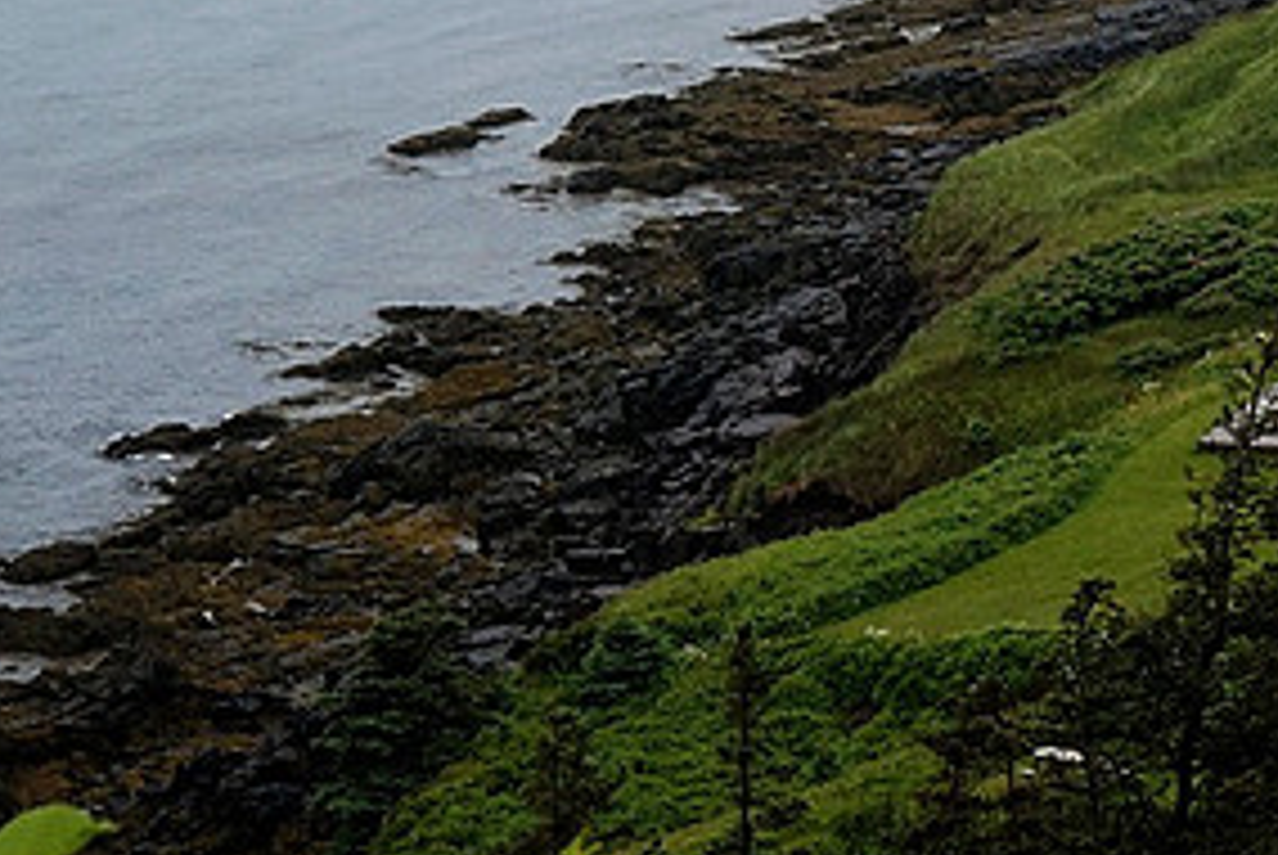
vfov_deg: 6.5
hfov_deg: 9.5
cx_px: 1728
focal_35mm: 211
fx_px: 7498
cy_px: 135
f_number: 13
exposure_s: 1/250
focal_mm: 50
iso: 800
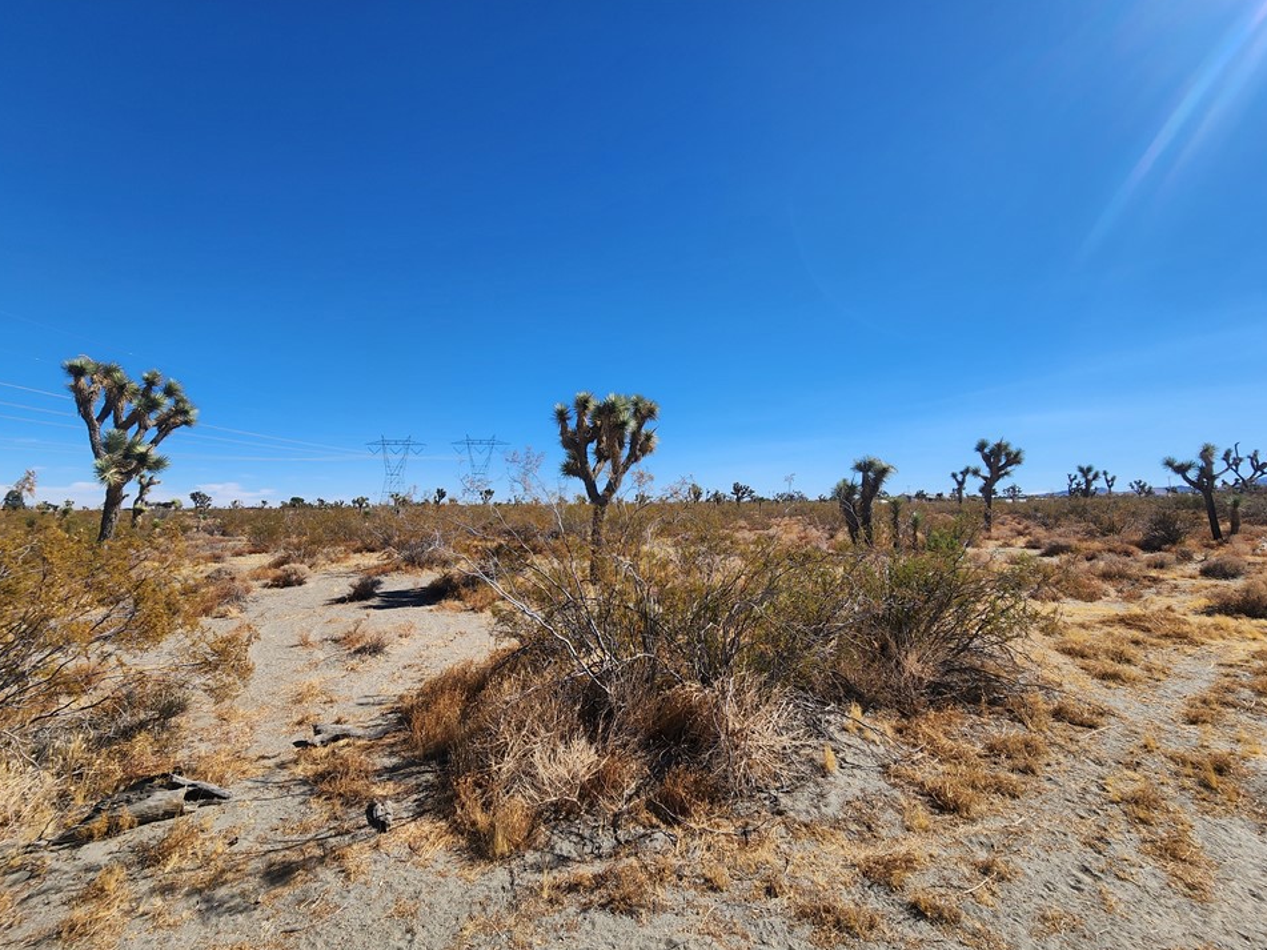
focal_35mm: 14
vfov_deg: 85.7
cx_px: 643
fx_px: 512
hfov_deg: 102.1
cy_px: 472
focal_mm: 2.2
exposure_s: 1/2391
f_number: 2.2
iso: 50
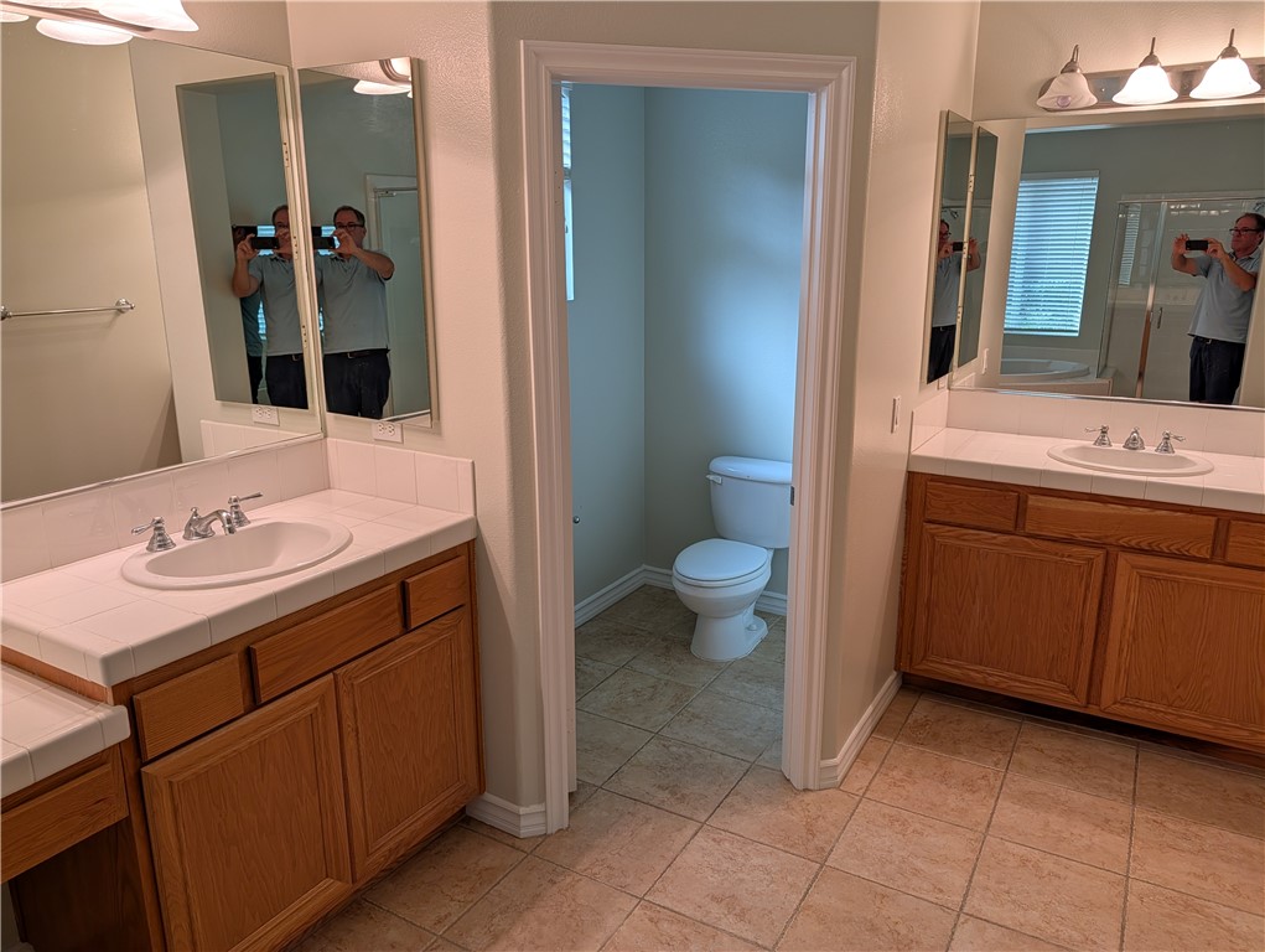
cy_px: 476
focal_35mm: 24
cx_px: 632
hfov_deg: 71.5
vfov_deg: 56.9
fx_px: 878
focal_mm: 6.9
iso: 155
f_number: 1.68
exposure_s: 1/120
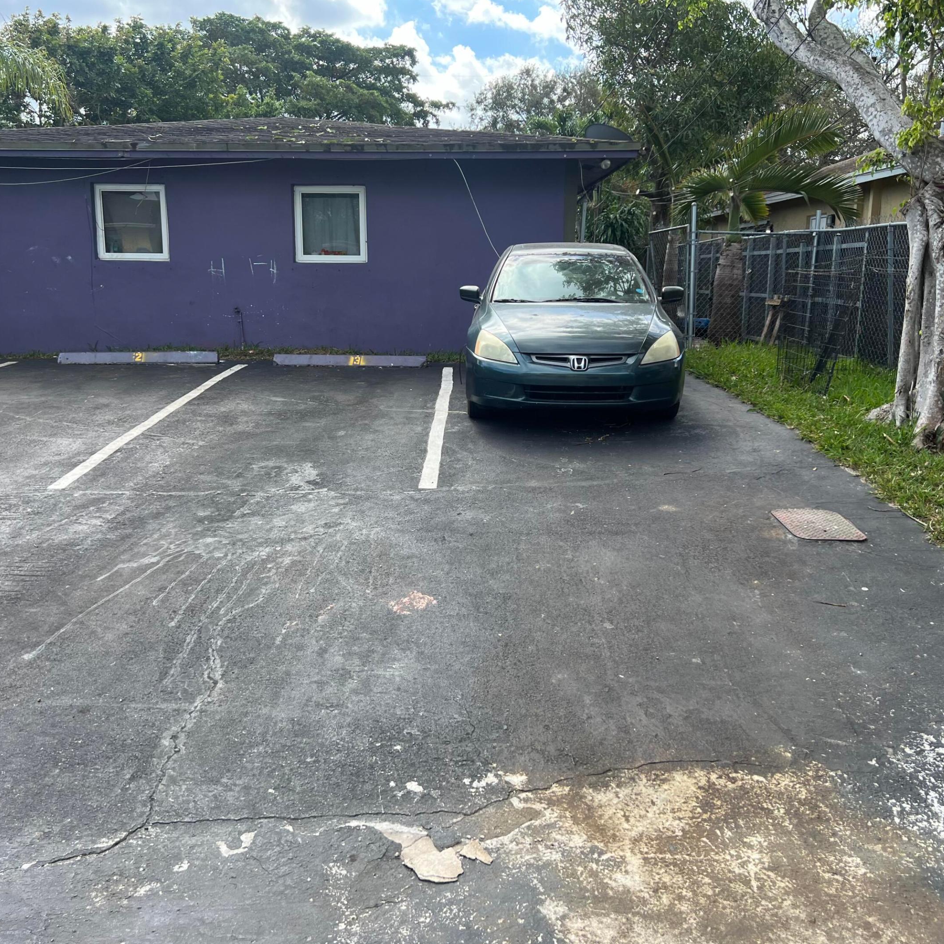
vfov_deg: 52.5
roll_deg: -1.0
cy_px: 475
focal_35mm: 31
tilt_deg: -10.6
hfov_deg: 52.5
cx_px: 443
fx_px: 956
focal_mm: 5.7
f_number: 1.5
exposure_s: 1/1449
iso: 50
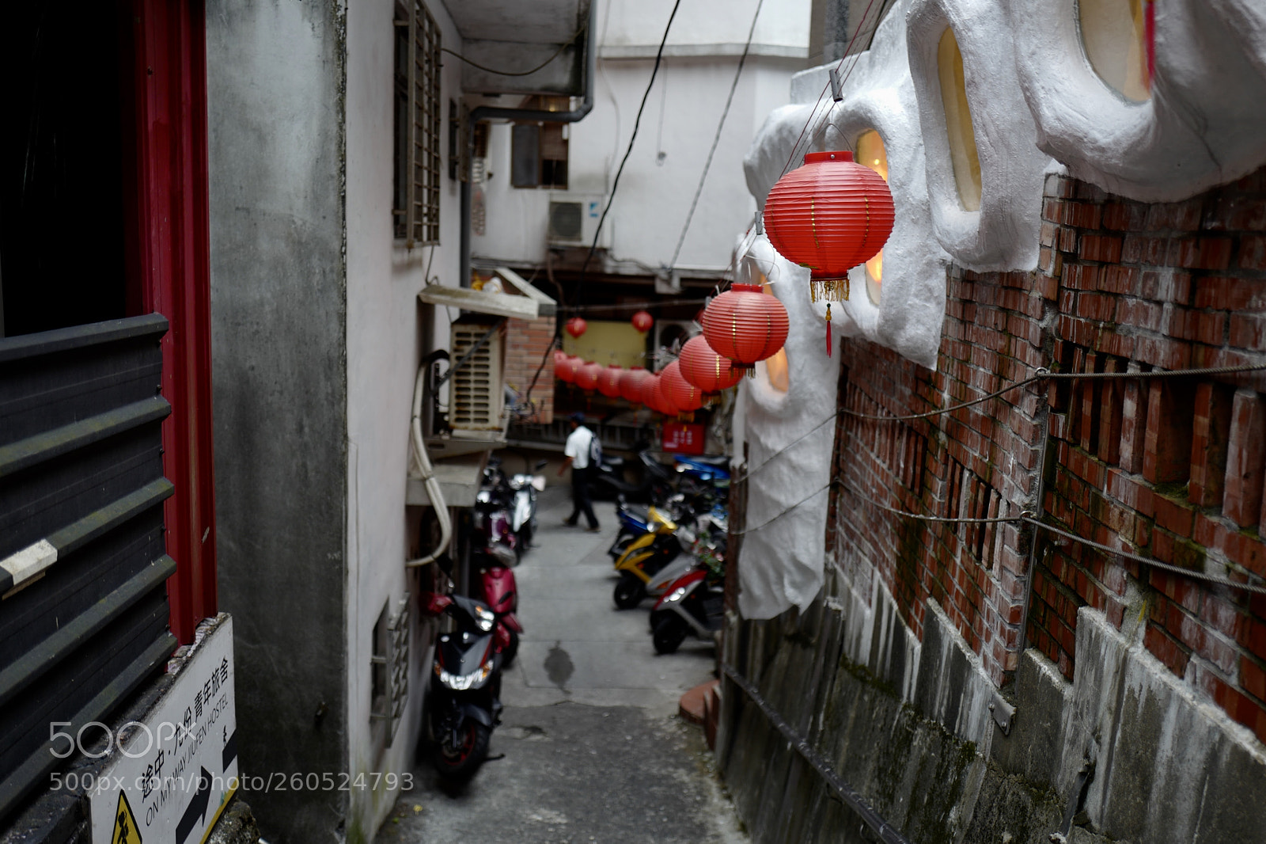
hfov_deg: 65.5
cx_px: 633
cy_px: 422
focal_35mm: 28
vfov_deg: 46.4
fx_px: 984
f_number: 1.7
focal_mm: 28
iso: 100
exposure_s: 1/80
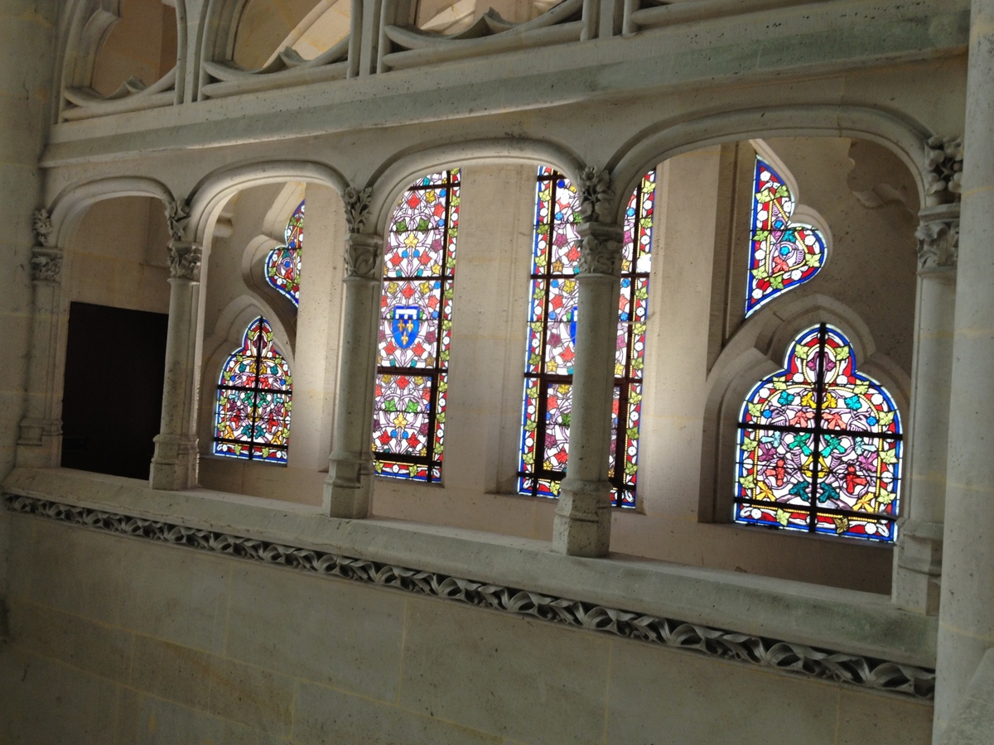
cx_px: 497
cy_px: 372
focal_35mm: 35
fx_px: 1005
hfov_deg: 52.6
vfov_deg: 40.7
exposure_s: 1/25
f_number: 2.4
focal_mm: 4.28
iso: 64
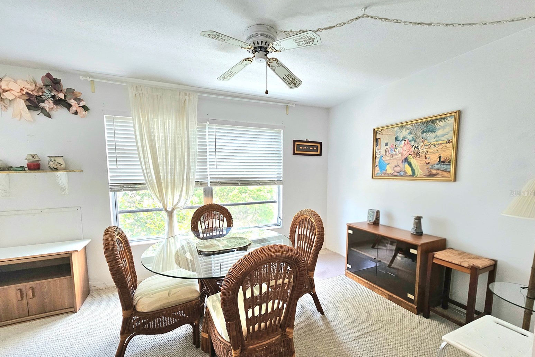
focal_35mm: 14
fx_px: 208
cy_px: 193
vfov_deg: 81.0
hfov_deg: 104.3
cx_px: 266
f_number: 2.2
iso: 125
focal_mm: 2.2
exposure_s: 1/60.2
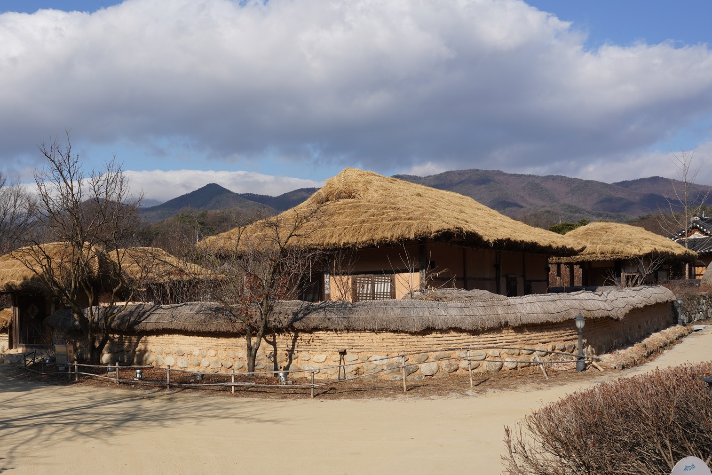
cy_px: 294
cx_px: 253
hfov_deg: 51.2
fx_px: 732
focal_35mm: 37
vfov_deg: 35.8
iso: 100
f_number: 16
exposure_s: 1/100
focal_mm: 28
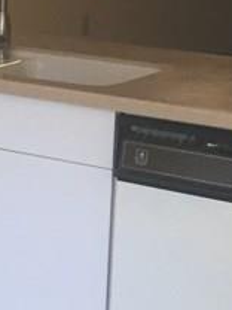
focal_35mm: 143
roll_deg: +0.0
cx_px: -342
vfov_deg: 13.6
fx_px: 1278
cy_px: 0
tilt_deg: -6.9
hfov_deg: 9.2
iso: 50
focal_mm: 4.15
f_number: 2.2
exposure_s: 1/30
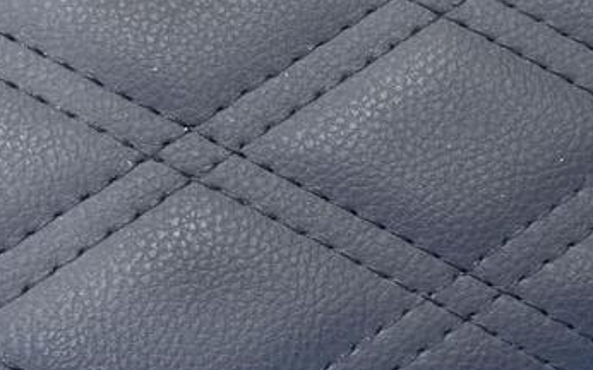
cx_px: 348
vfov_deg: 12.3
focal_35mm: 106
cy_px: 128
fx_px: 1713
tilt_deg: -69.1
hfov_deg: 19.6
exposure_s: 1/100
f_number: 1.78
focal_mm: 6.76
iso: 125
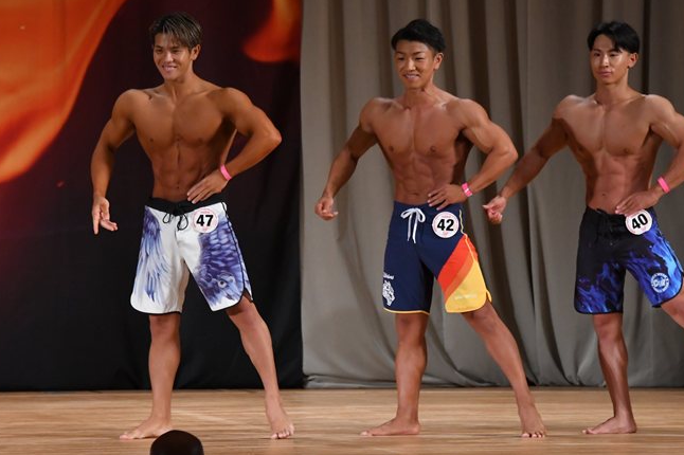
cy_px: 233
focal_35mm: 288
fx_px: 5469
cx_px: 361
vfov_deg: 4.8
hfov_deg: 7.2
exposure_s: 1/400
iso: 3200
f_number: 5.6
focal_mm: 160
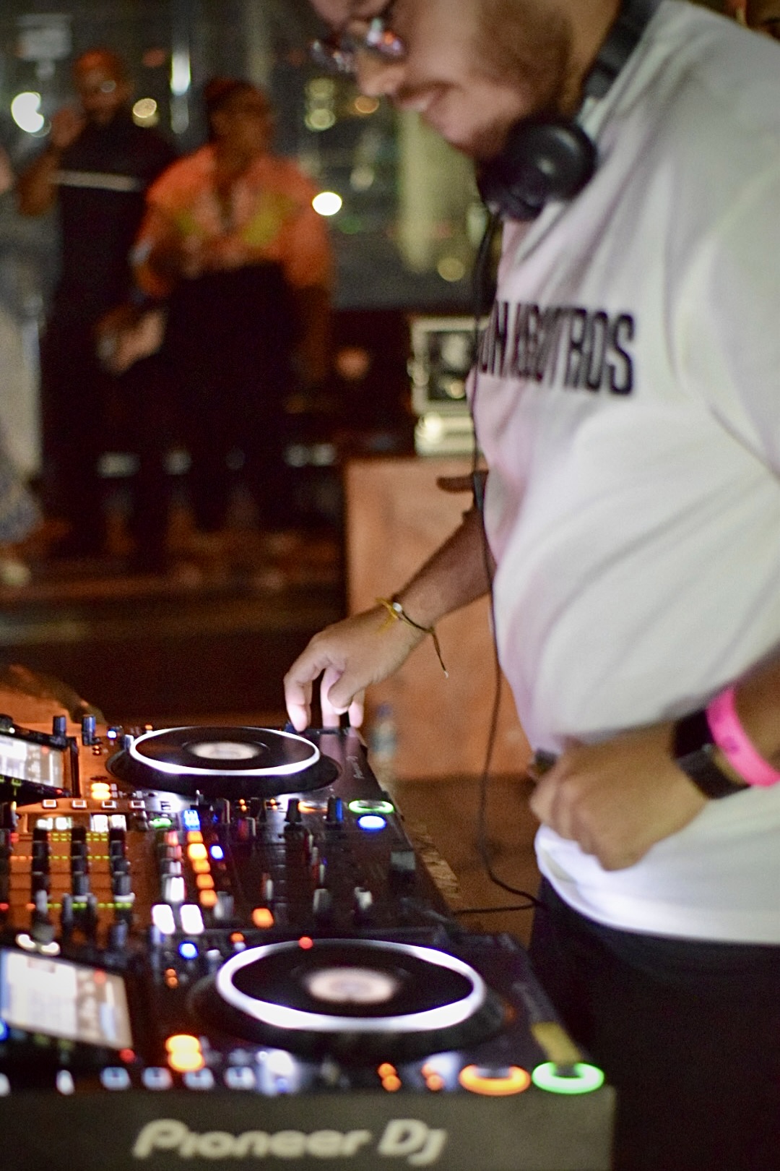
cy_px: 586
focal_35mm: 75
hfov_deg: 18.2
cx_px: 390
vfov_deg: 27.0
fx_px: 2437
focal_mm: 50
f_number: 1.8
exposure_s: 1/40
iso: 6400
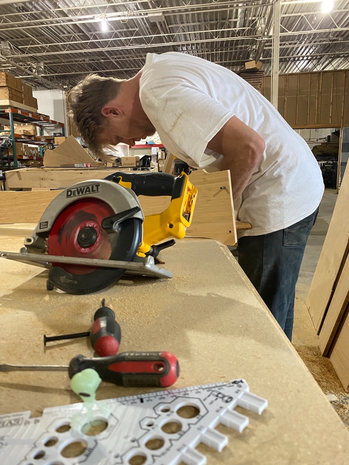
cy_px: 232
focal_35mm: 26
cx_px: 174
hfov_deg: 53.1
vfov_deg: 67.3
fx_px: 350
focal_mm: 4.25
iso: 400
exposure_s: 1/60
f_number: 1.8
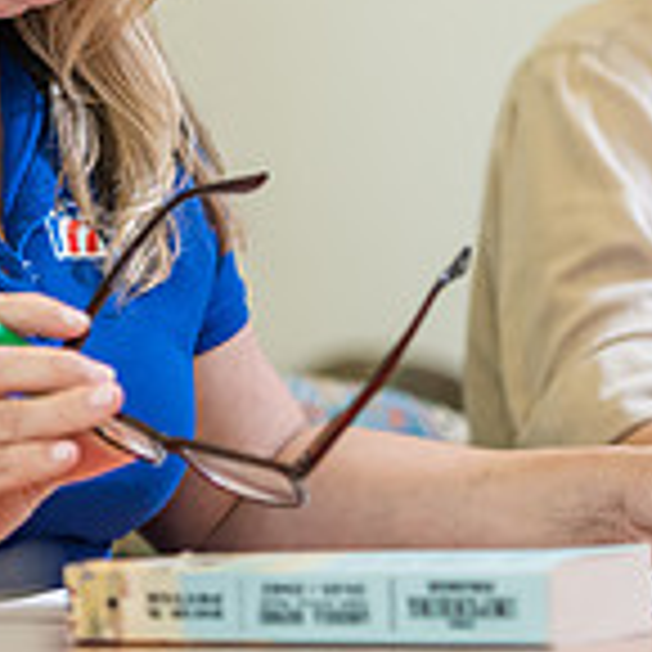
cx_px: 139
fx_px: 6542
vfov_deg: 5.7
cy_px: -97
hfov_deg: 5.7
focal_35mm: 307
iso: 800
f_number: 3.2
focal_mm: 90
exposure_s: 1/200
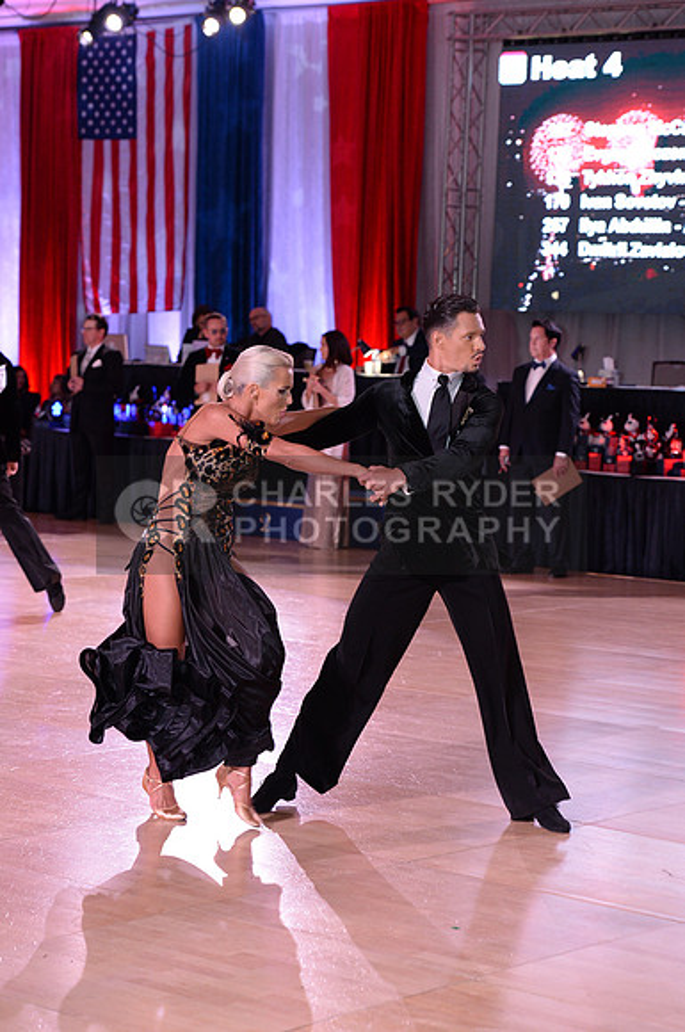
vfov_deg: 20.4
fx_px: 2863
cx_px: 342
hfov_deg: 13.6
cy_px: 516
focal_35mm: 100
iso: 2000
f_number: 4.5
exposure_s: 1/250
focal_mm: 100
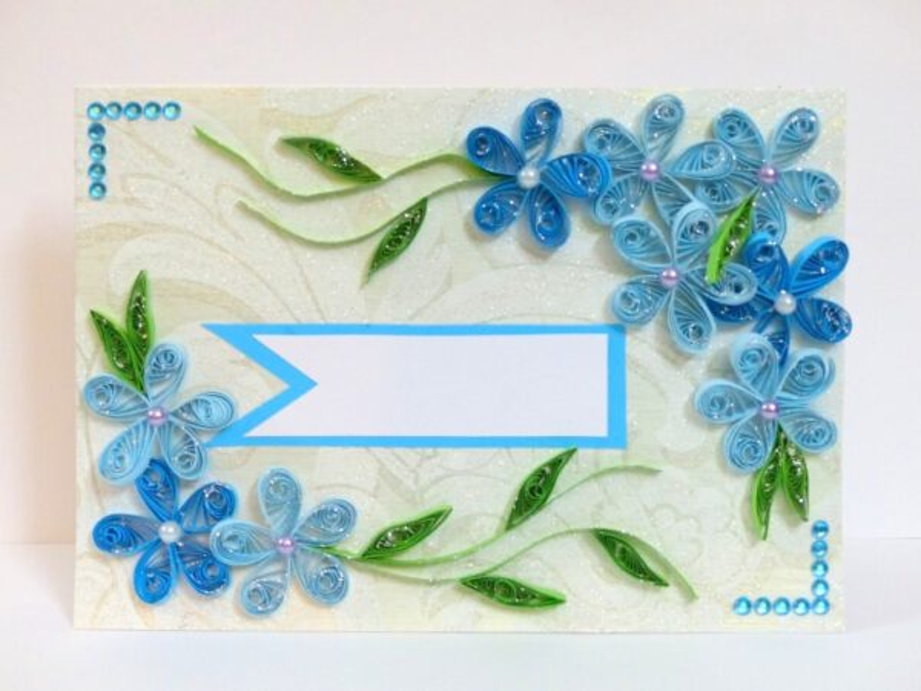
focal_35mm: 50
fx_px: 1330
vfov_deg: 29.1
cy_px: 346
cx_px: 460
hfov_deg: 38.2
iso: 400
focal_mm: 9.1
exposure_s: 1/25
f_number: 2.8
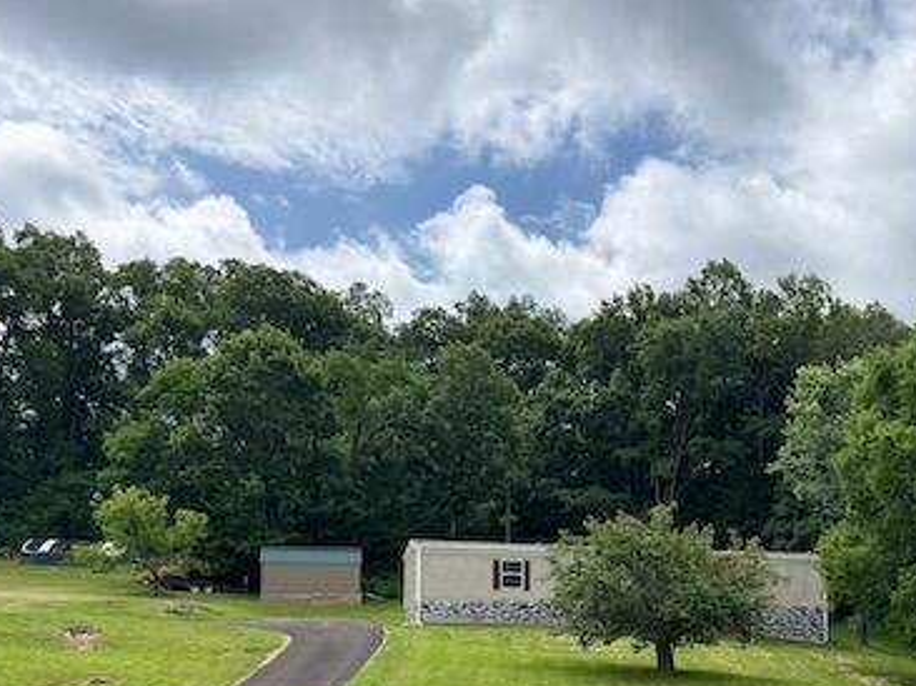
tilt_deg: +4.1
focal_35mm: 42
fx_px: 1111
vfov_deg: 32.8
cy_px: 598
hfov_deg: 43.8
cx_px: 648
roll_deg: +1.0
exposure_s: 1/2833
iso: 80
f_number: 1.78
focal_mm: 6.76
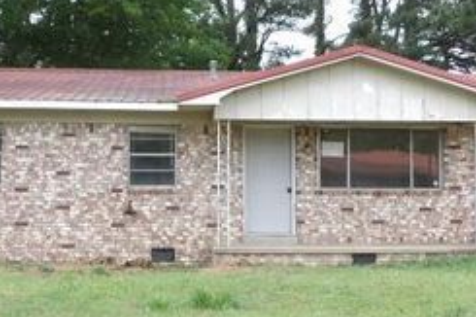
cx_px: 218
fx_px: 674
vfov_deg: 26.4
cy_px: 168
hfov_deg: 38.9
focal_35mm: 51
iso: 100
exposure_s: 1/153
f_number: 3.2
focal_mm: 4.3
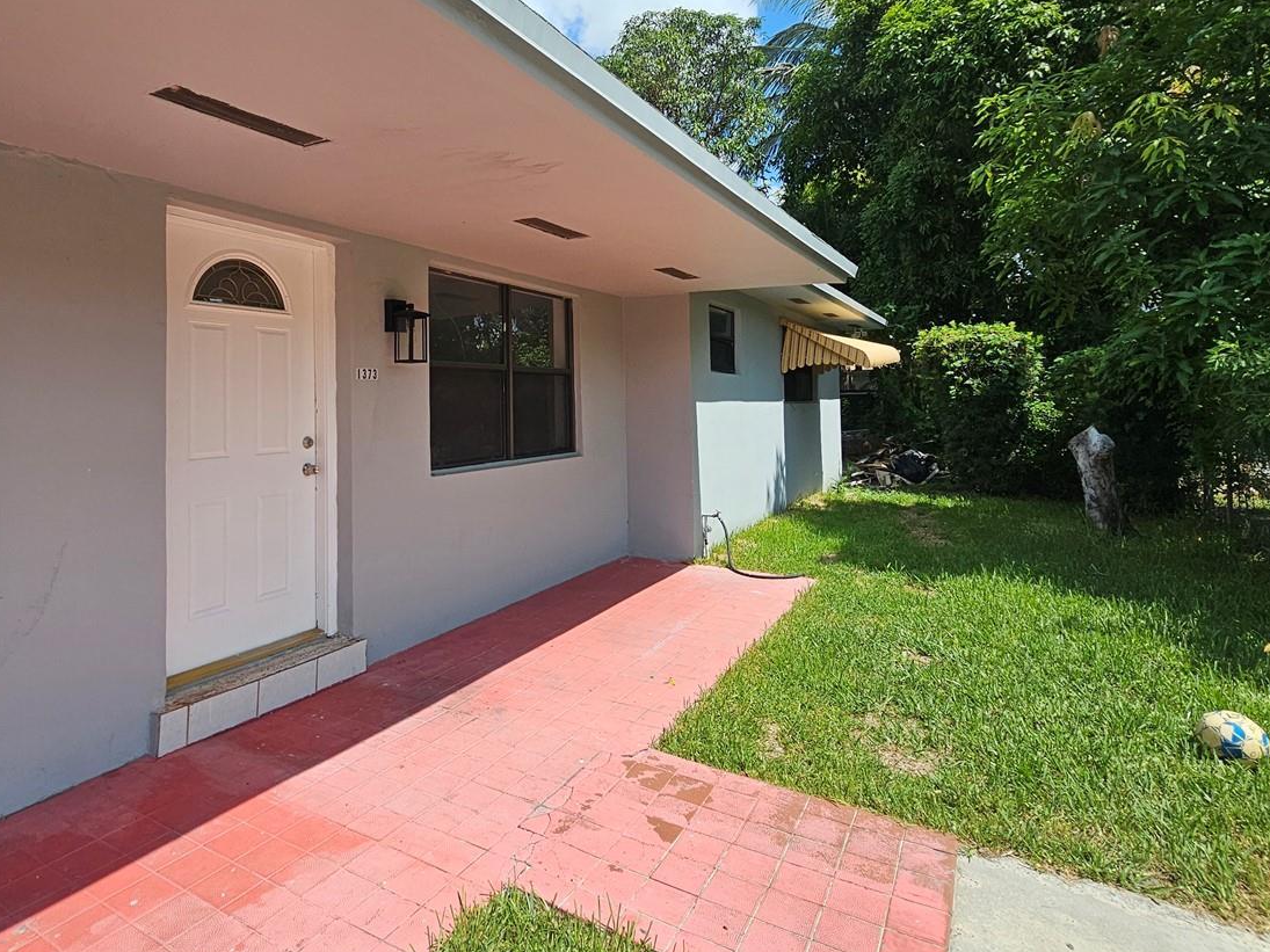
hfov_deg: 83.9
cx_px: 527
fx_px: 697
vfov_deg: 68.0
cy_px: 378
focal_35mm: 19
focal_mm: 2.2
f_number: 2.2
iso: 50
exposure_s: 1/1978
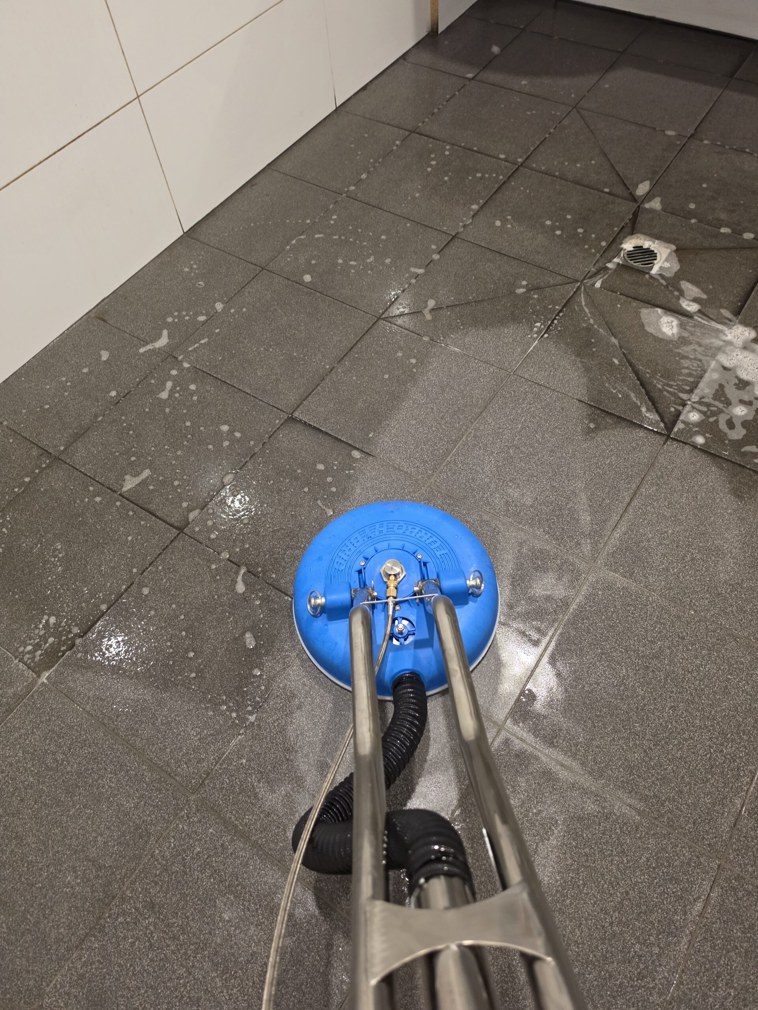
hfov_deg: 58.9
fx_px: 672
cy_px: 505
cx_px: 379
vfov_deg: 73.9
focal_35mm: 23
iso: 500
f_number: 1.4
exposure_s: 1/100
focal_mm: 6.5
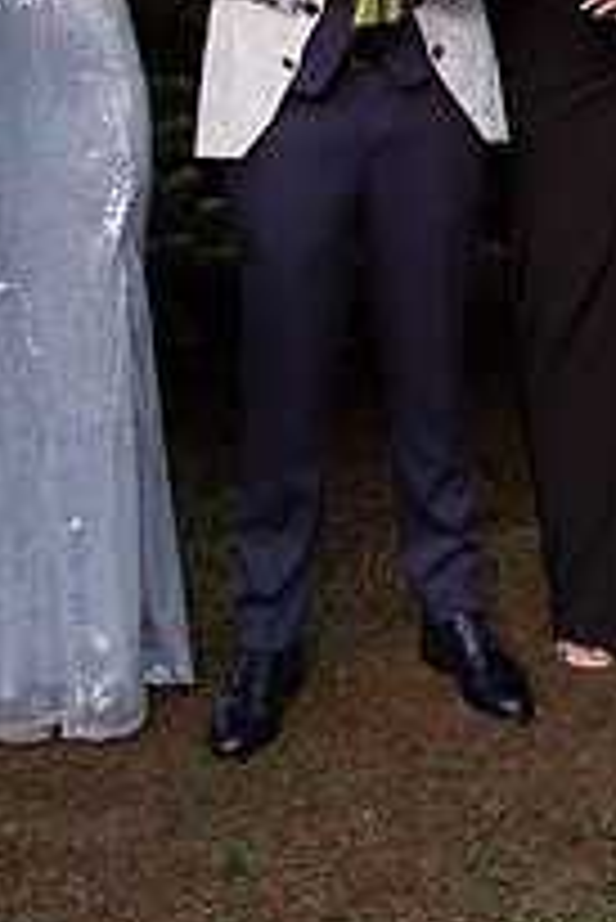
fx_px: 1742
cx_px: 724
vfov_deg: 28.7
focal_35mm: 68
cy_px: 128
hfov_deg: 19.0
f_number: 3.5
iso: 320
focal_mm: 24
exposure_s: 1/400
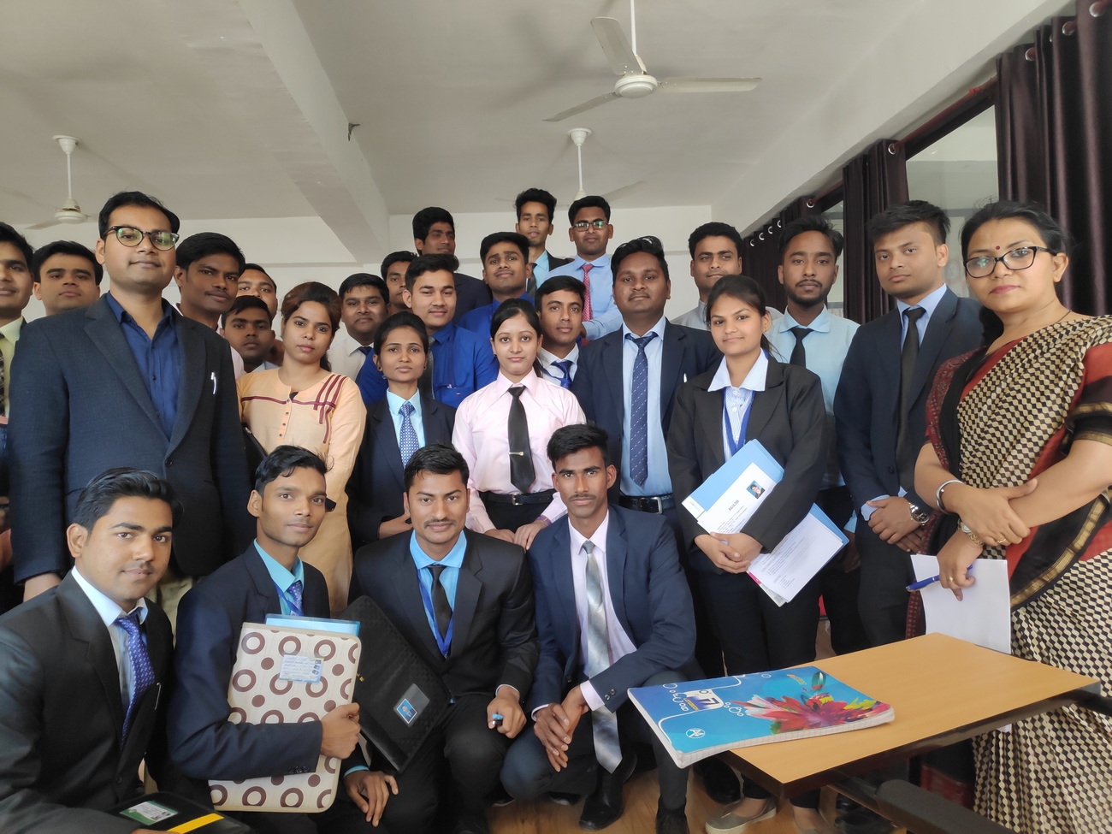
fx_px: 642
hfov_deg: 81.7
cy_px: 417
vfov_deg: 66.0
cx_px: 556
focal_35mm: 20
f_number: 1.9
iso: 400
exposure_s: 1/100
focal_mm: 3.94
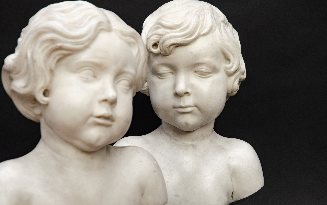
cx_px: 163
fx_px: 887
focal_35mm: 100
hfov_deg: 20.9
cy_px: 101
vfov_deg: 13.2
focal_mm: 65
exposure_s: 1/125
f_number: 8
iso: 200
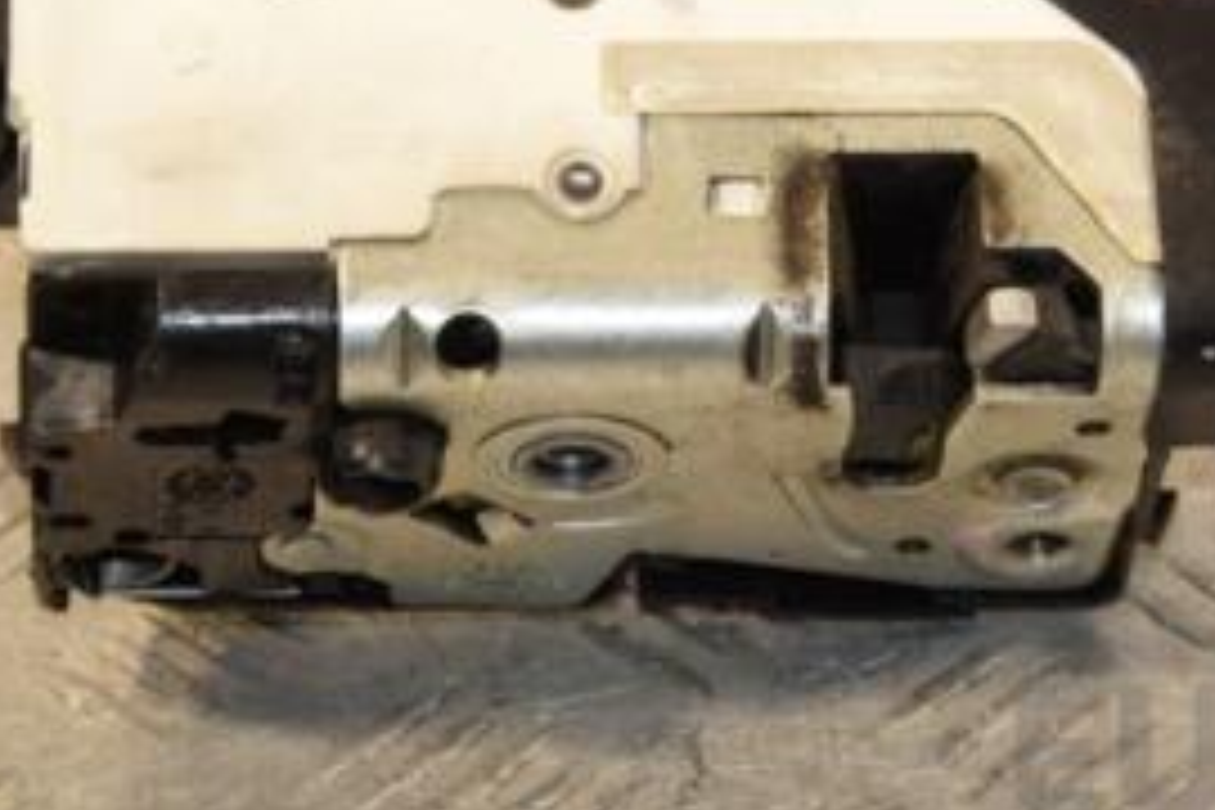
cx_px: 932
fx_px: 8441
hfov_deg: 8.2
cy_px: 153
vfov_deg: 5.5
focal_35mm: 250
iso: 800
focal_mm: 75
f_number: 7.1
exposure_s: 1/200
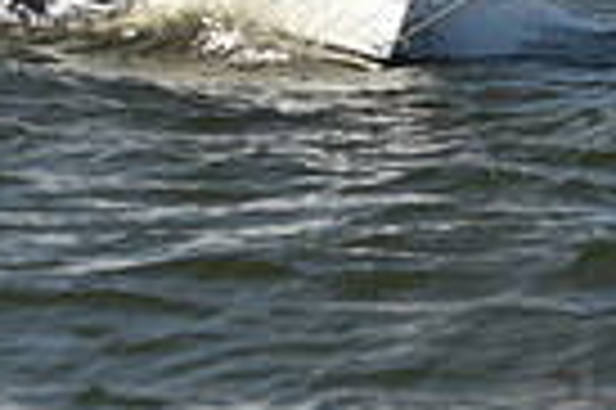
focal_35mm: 297
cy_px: -273
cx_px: 279
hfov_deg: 6.9
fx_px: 5076
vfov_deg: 4.6
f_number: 3.5
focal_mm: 70
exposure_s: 1/1000
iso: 250
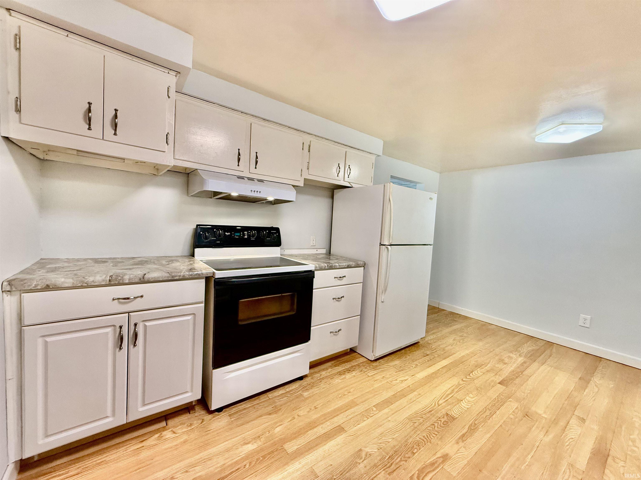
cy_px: 240
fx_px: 259
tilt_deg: -2.2
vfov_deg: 85.7
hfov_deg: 102.1
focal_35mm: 14
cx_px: 320
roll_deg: -2.7
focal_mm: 2.22
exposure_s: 1/120
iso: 320
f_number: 2.2
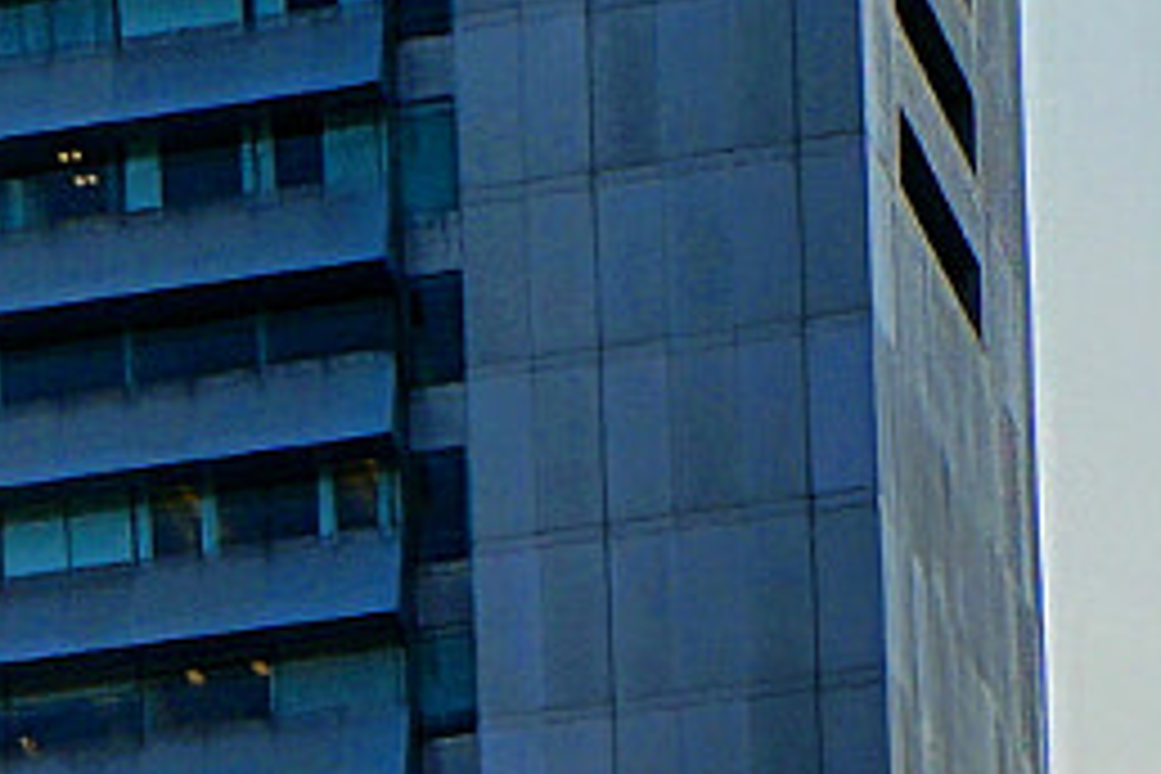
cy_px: 2446
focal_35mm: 417
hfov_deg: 4.7
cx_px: -2470
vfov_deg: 3.2
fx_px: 13446
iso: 100
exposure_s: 1/250
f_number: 11
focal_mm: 35
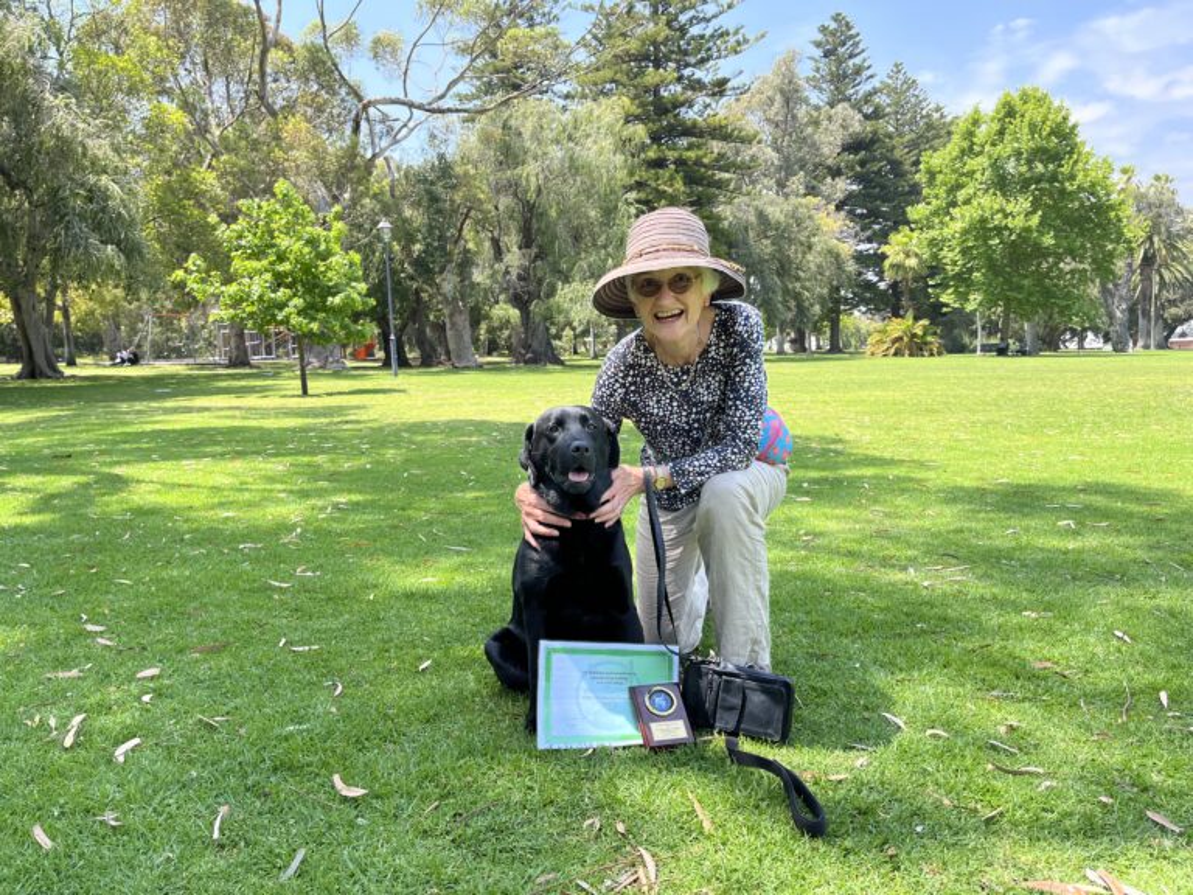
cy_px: 448
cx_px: 596
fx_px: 896
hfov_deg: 67.3
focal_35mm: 26
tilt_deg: -5.2
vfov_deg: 53.1
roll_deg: +2.3
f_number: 1.6
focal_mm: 5.1
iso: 50
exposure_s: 1/878
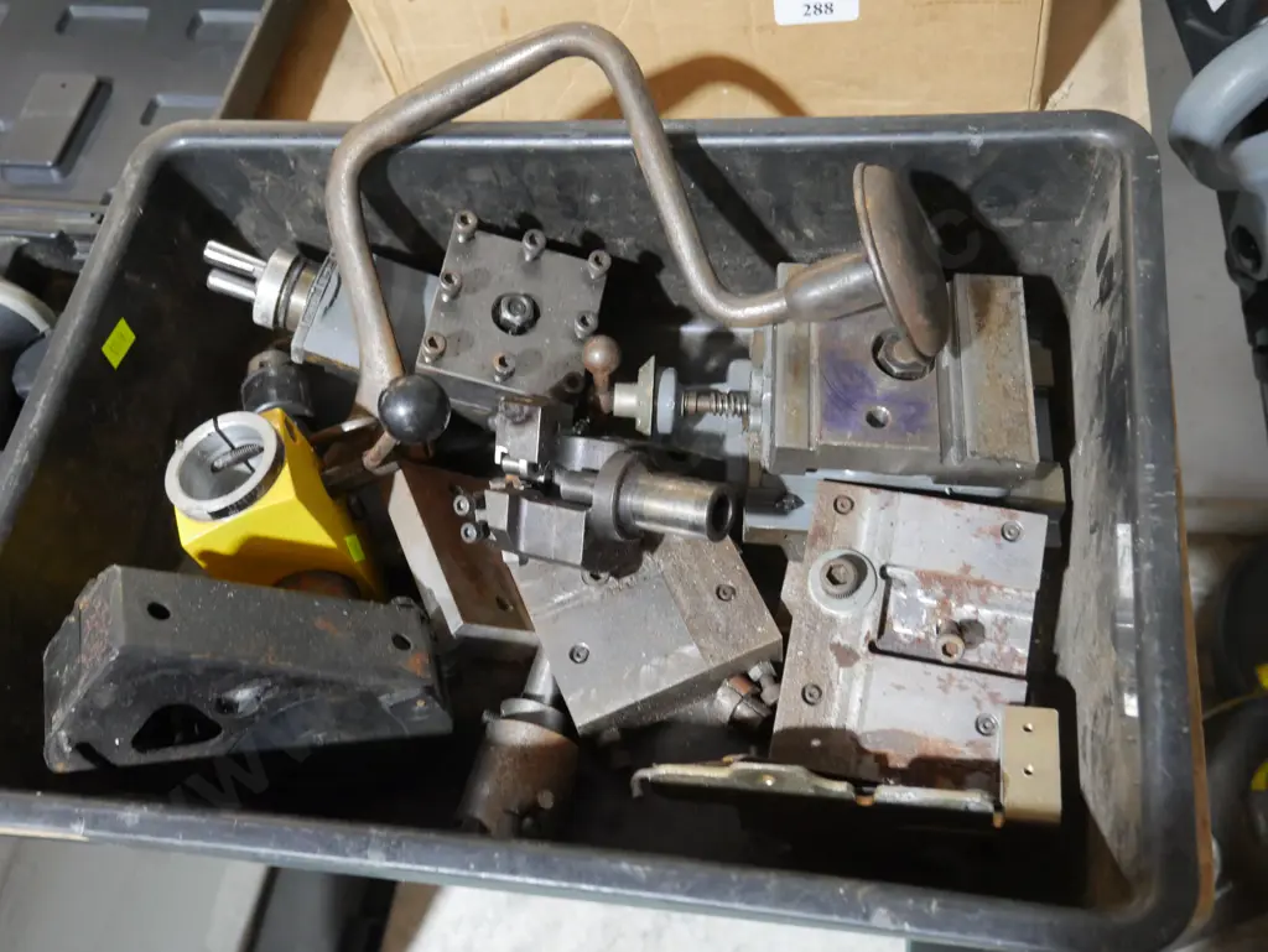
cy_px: 476
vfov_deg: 37.8
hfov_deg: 49.0
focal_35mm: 38
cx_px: 634
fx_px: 1393
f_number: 4.1
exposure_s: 1/60
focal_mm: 19
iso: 2000
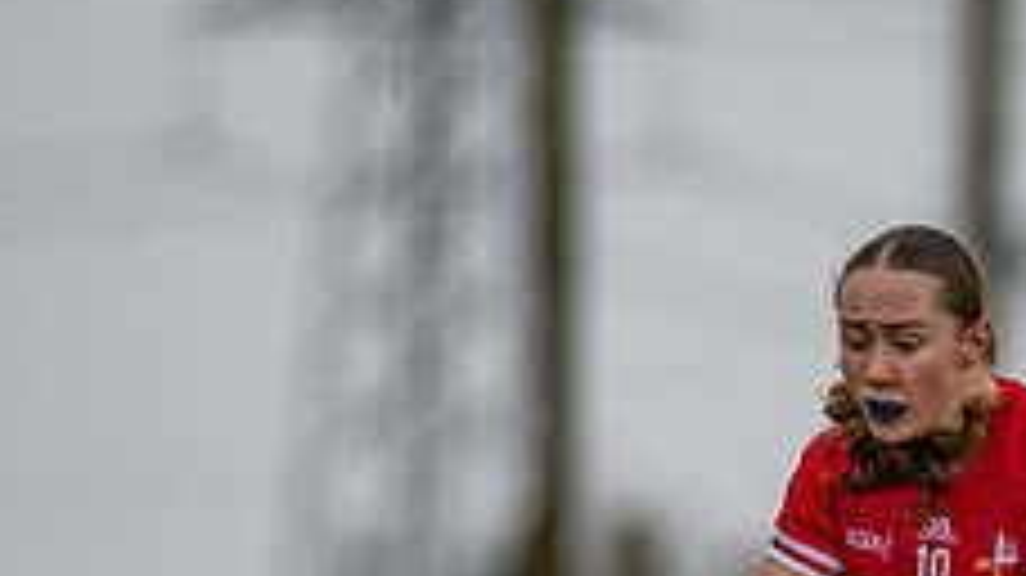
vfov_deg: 1.0
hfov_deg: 1.8
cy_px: 1050
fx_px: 33012
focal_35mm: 1214
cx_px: 914
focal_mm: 300
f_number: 2.8
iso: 360
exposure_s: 1/1000
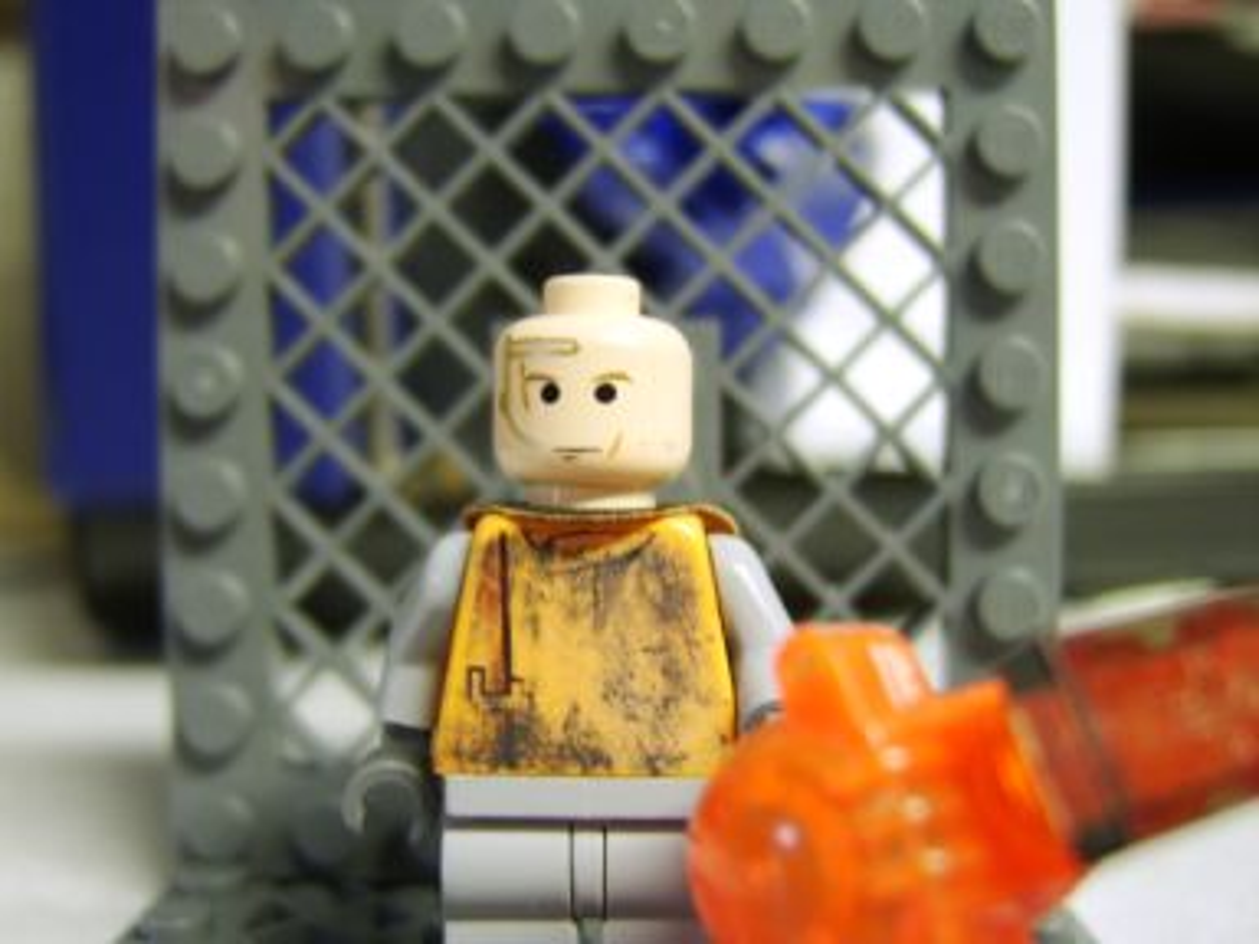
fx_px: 1127
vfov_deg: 45.4
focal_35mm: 31
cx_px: 630
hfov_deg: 58.4
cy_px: 472
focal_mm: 8.13
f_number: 2.7
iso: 71
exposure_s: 1/3
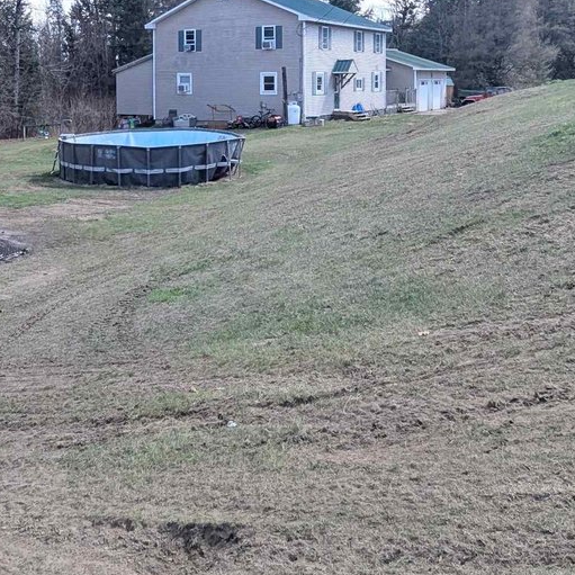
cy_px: 106
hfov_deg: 45.5
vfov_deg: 43.6
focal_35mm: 36
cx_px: 206
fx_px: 677
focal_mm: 1.95
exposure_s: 1/499
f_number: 2.2
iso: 42
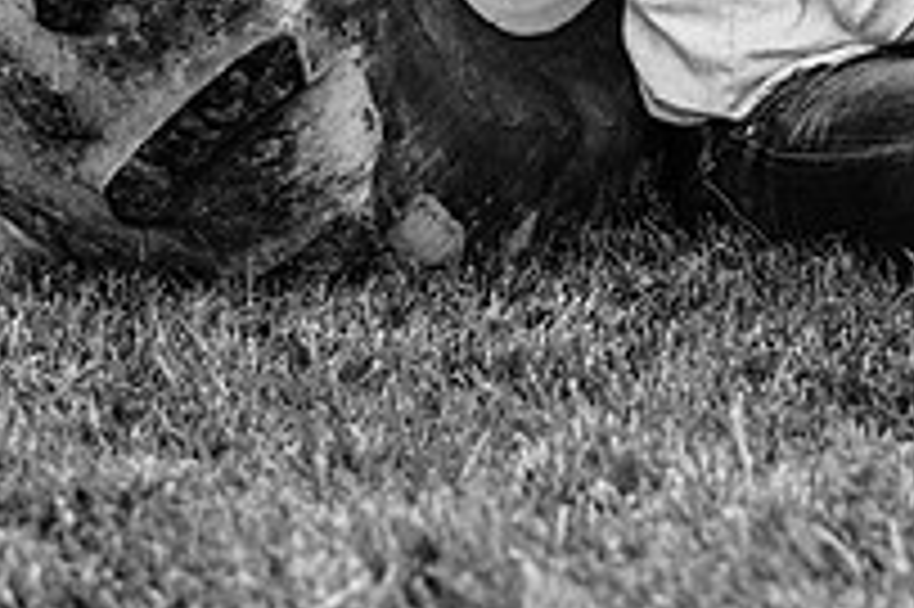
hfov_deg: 11.4
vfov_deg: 7.6
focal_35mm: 179
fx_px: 4541
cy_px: -184
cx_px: 890
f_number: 3.2
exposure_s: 1/640
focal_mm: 58
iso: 200
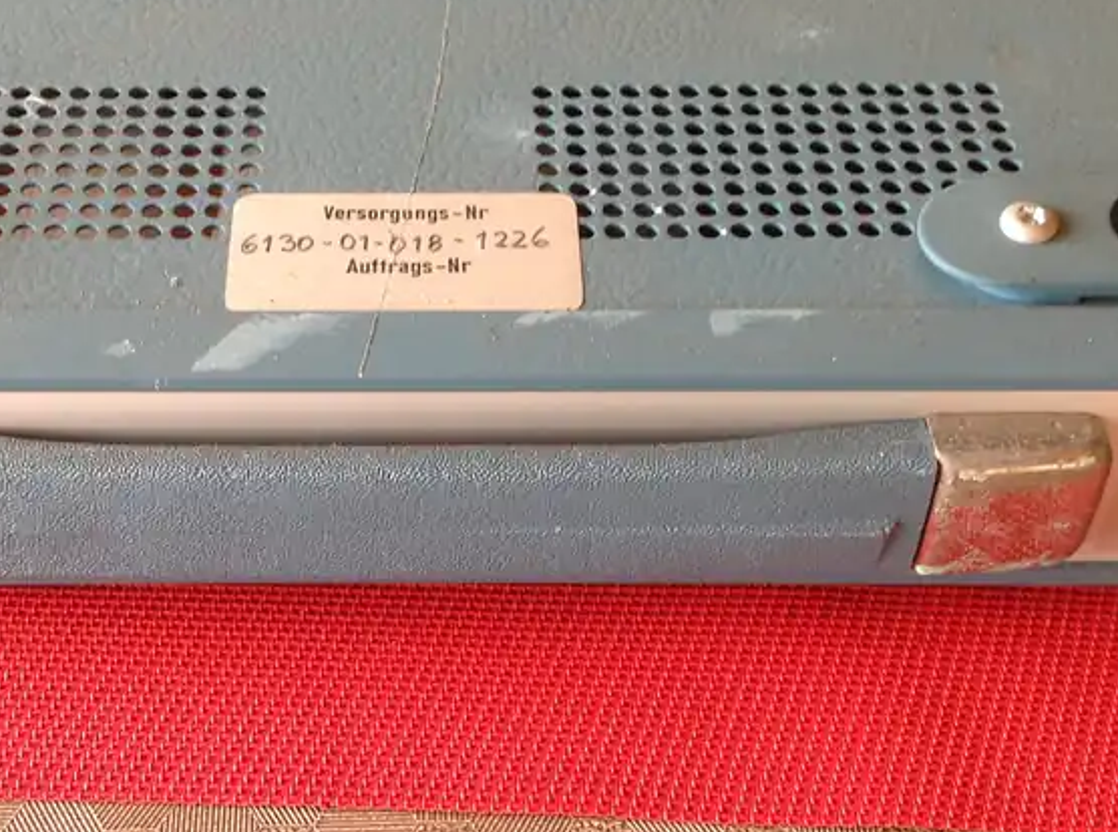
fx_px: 2029
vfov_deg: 23.2
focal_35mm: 63
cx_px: 434
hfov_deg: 30.7
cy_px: 388
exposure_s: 1/40
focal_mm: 4.28
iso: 64
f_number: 2.4
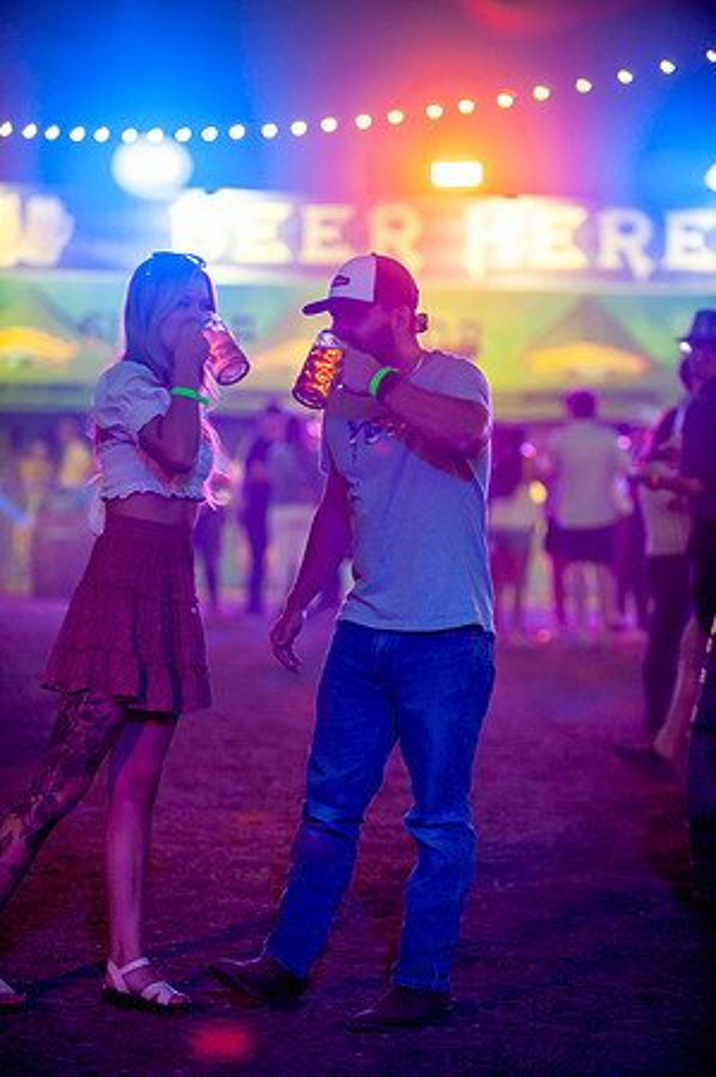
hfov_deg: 10.9
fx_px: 3738
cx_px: 358
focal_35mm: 125
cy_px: 538
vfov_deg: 16.4
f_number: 2.8
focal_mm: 125
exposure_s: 1/200
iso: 1250
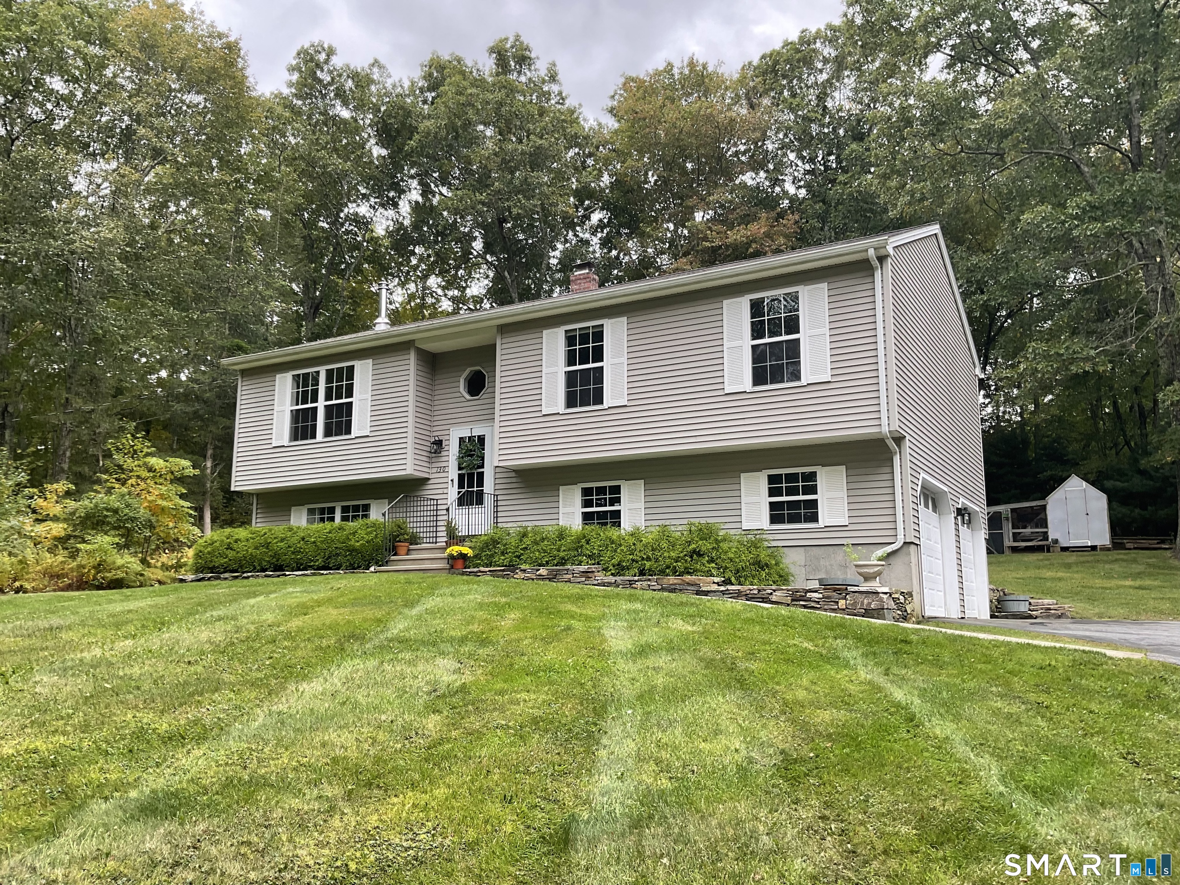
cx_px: 590
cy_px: 442
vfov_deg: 48.2
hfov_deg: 61.7
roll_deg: -0.5
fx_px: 989
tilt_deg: +9.6
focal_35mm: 29
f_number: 1.8
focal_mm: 3
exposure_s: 1/130
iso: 16
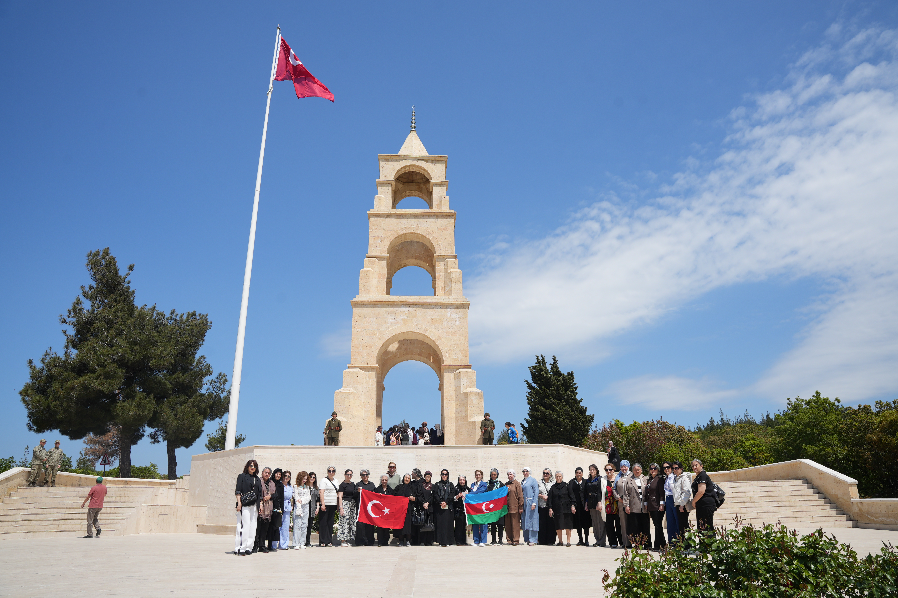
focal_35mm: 24
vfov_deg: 53.1
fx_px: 599
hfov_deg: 73.7
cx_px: 449
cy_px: 299
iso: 100
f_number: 7.1
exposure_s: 1/400
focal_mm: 24
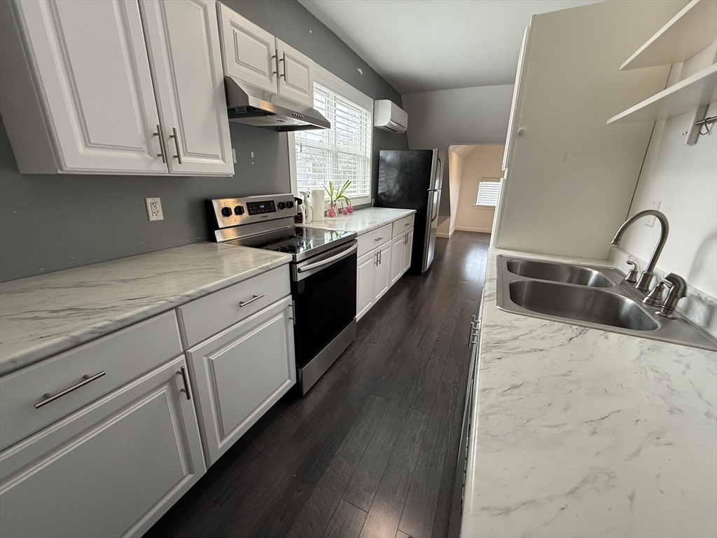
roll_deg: -0.3
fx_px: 290
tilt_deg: -15.7
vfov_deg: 85.7
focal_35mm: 14
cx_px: 358
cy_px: 269
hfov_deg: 102.1
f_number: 2.2
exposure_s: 1/120
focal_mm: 2.22
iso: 320
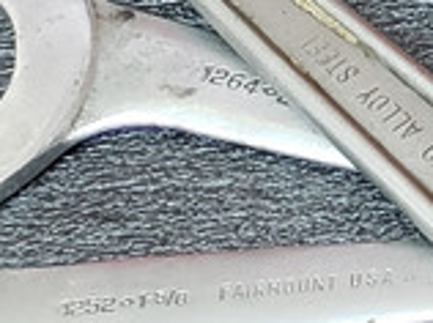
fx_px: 2198
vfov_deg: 8.1
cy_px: -241
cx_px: 1150
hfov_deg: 9.6
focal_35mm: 176
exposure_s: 1/40
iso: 250
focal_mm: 4.3
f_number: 1.5
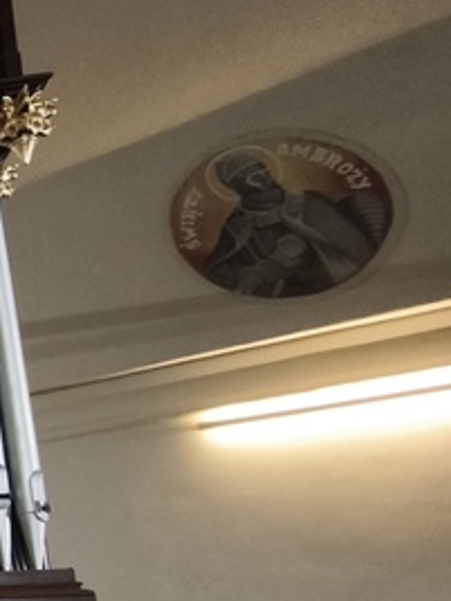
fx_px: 973
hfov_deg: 17.1
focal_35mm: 56
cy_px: 431
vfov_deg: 33.8
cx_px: -505
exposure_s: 1/33.3
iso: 250
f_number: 2.2
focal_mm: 1.91
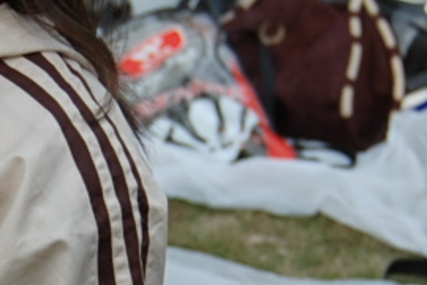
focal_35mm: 267
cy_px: 276
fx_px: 3167
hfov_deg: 7.7
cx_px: -60
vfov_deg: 5.1
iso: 250
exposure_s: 1/500
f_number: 4.5
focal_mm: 32
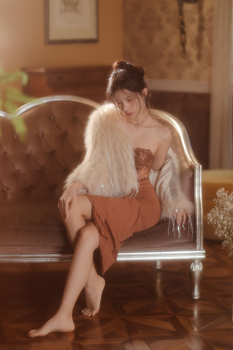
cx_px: 116
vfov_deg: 23.9
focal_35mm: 85
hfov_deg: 16.1
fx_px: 825
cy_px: 175
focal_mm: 85
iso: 500
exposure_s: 1/160
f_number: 1.2
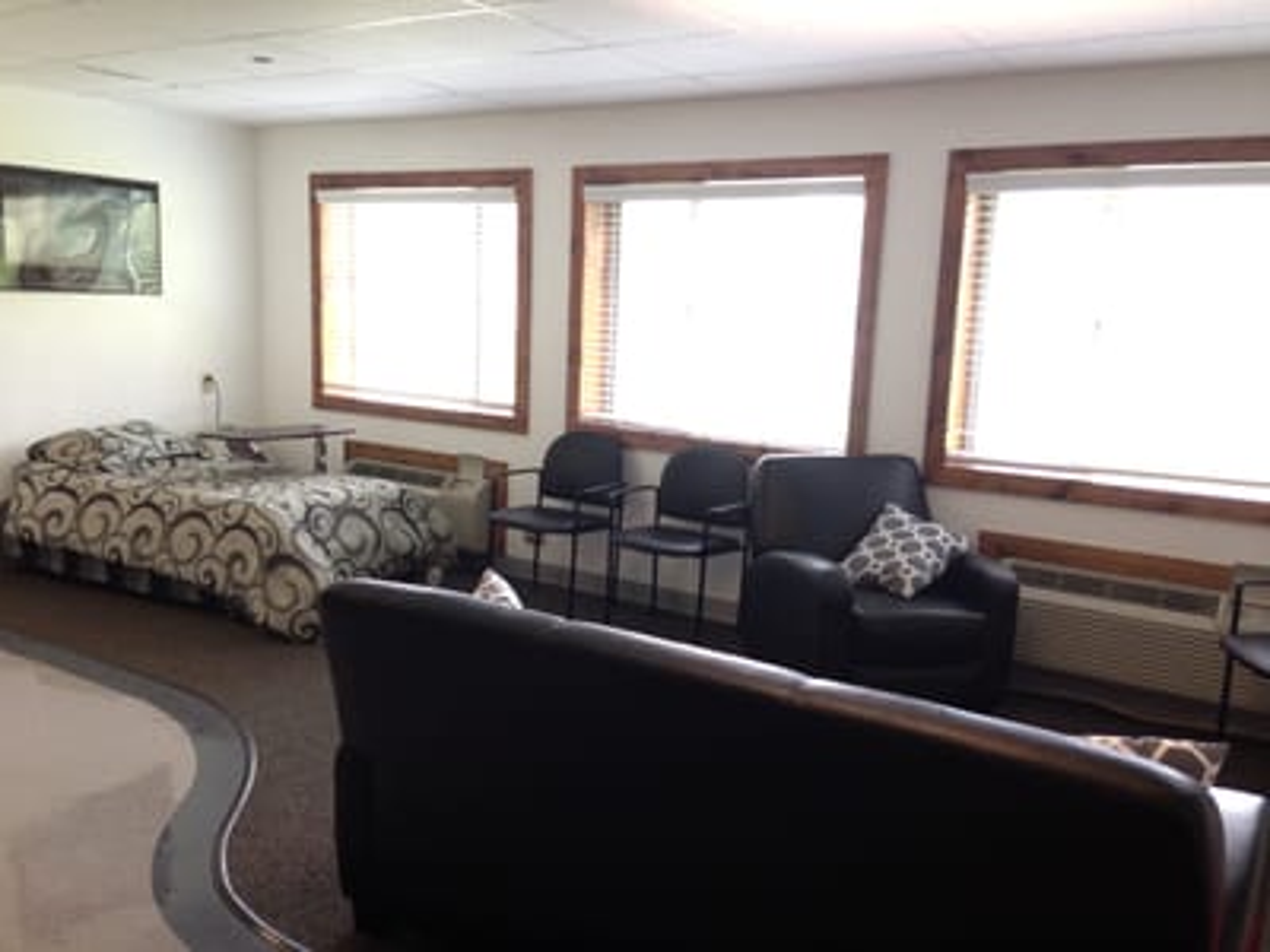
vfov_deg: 42.9
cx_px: 635
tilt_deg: -9.8
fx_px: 1211
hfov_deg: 55.4
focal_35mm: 33
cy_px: 476
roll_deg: -2.2
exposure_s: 1/21
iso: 50
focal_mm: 4.12
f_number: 2.4
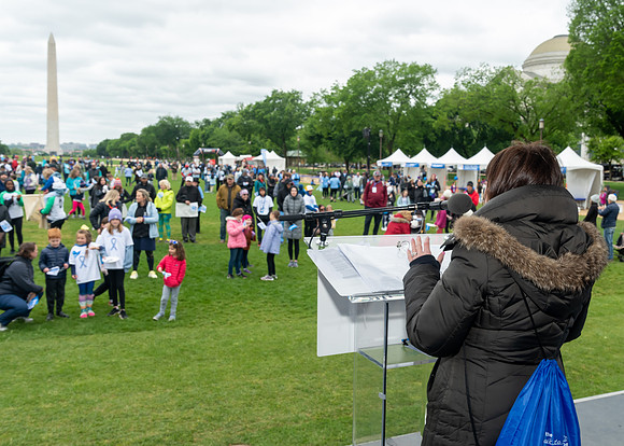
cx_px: 358
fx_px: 598
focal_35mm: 34
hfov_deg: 54.9
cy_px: 208
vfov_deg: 40.8
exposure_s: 1/250
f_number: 6.3
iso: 250
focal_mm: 20
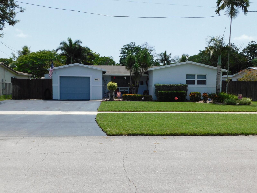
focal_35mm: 30
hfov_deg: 60.0
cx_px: 128
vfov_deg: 46.8
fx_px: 223
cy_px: 96
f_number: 3.2
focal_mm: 5.3
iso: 125
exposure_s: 1/1250
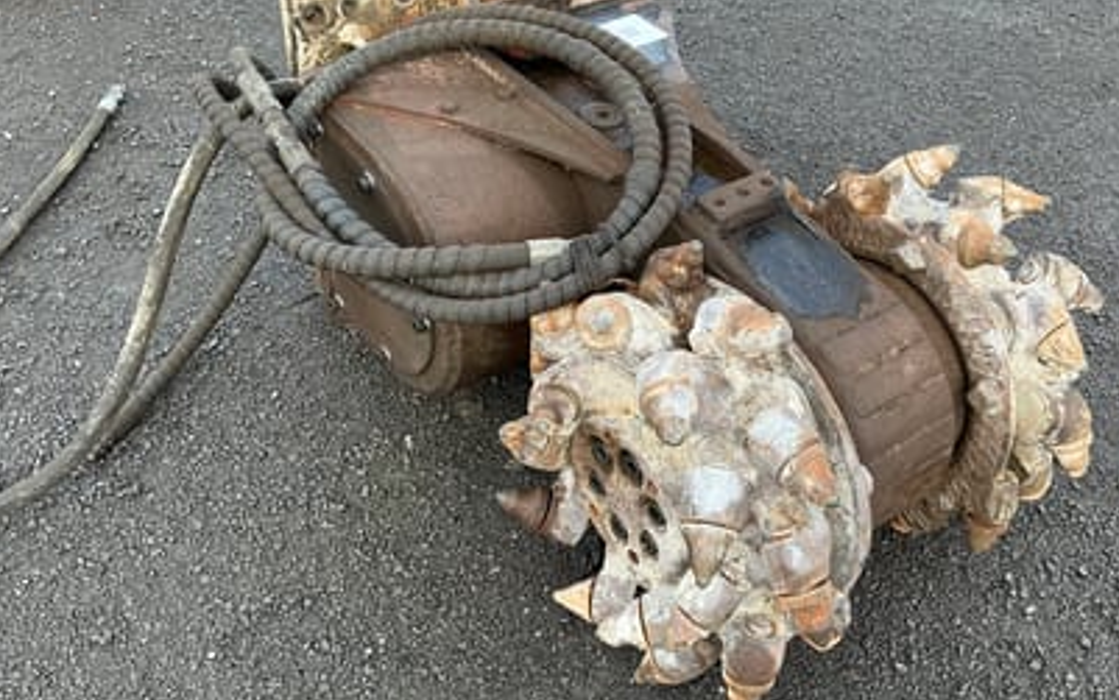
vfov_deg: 34.4
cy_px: 317
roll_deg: -0.1
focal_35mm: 37
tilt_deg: -41.3
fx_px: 1129
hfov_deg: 52.6
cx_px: 619
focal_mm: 3
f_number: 1.8
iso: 25
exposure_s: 1/284
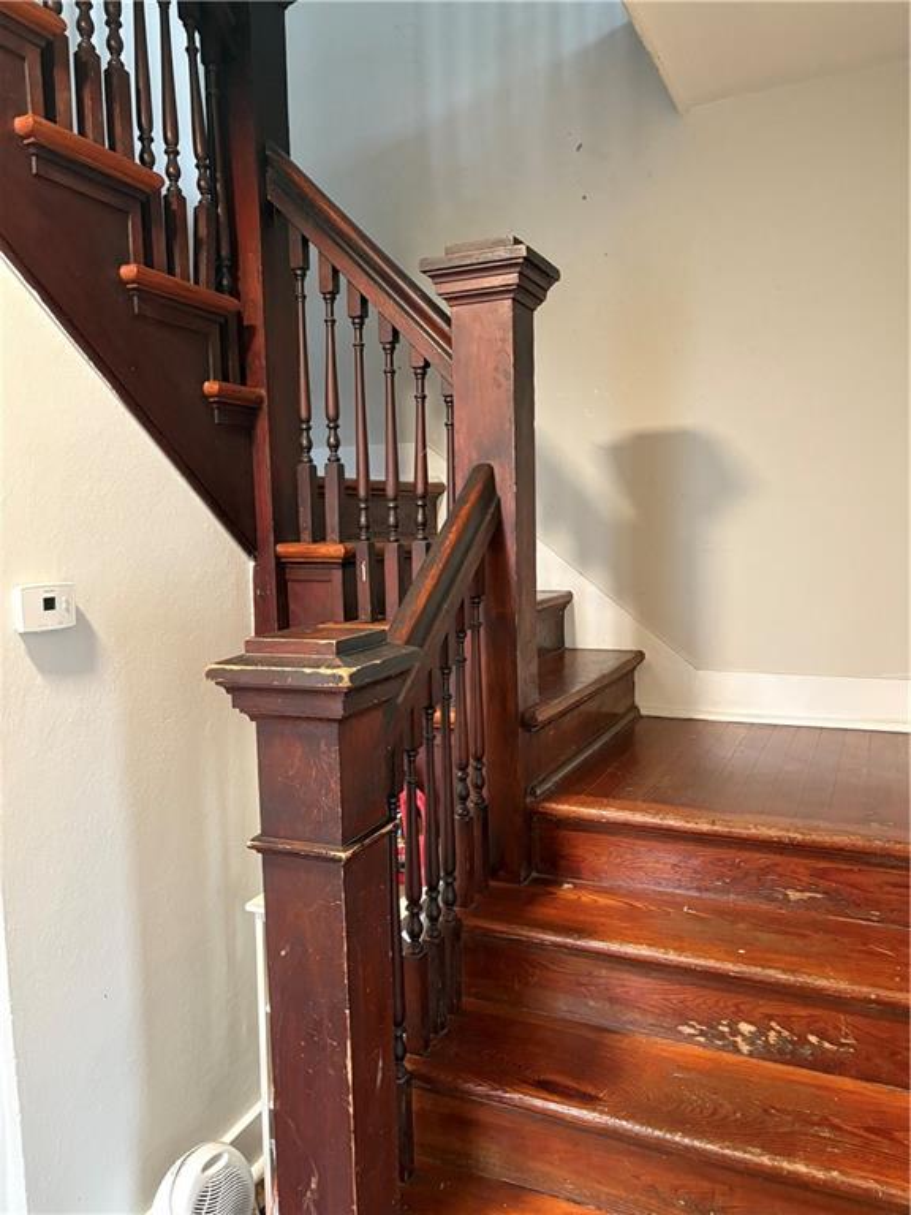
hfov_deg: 53.1
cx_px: 456
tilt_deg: -4.8
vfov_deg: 67.3
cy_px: 608
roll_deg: +1.5
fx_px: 912
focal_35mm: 26
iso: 500
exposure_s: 1/40
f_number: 1.6
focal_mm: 5.96
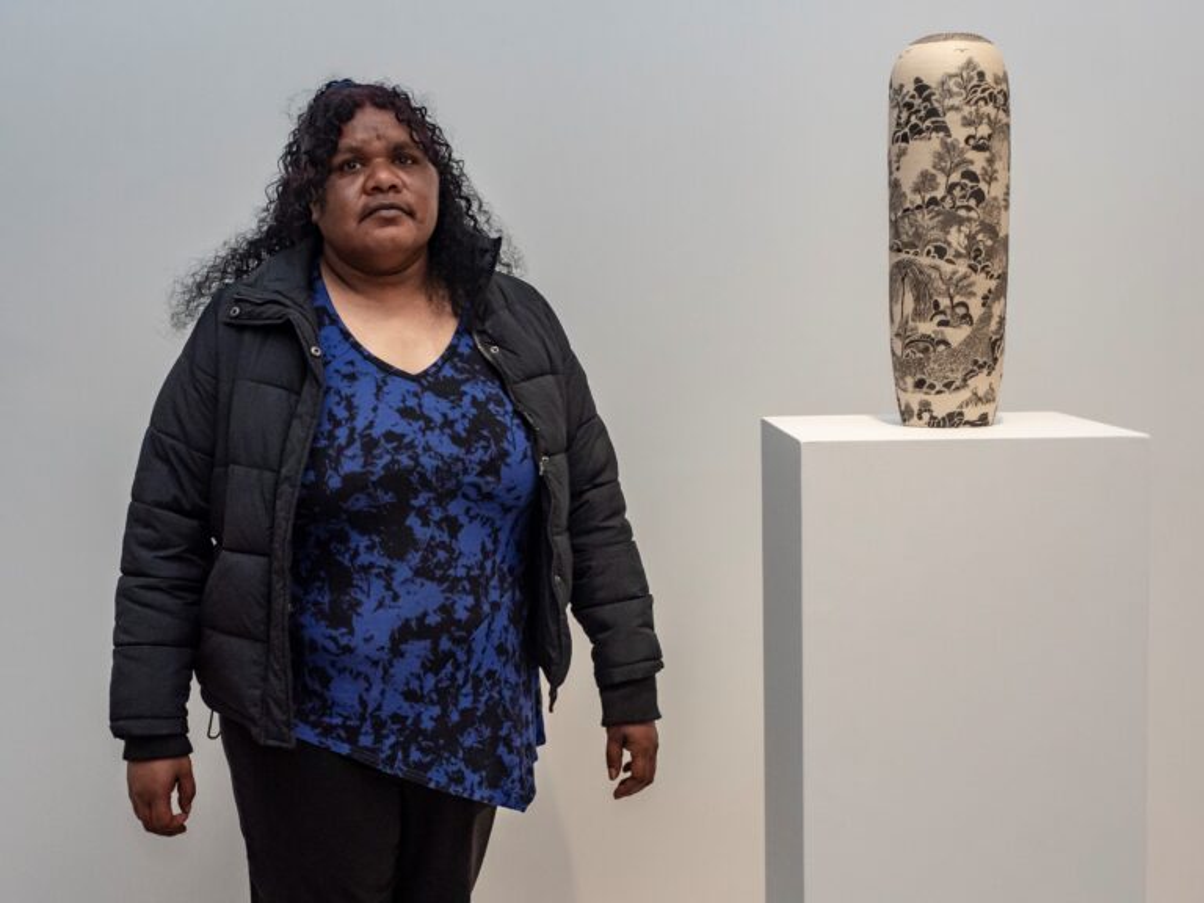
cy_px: 452
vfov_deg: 29.1
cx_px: 602
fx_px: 1739
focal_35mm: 50
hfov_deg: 38.2
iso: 1600
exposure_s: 1/125
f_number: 3.5
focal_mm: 25
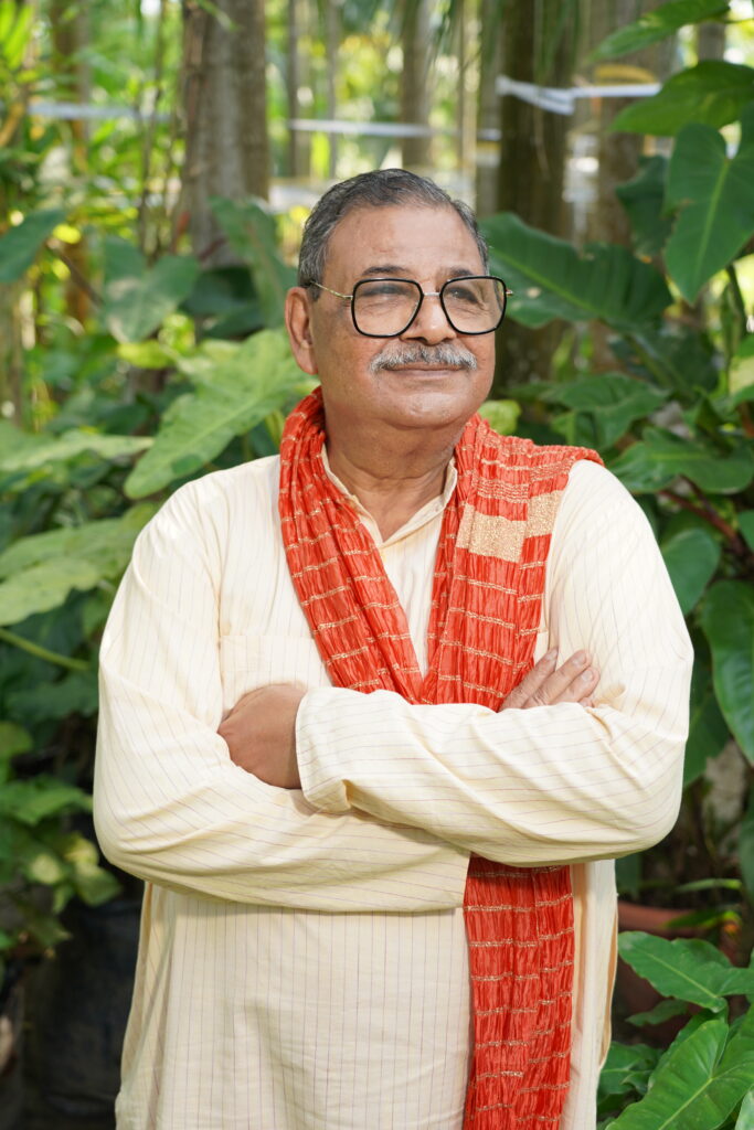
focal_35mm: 48
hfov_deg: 28.1
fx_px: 1507
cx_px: 377
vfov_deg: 41.1
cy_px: 565
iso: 200
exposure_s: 1/160
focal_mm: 48
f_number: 4
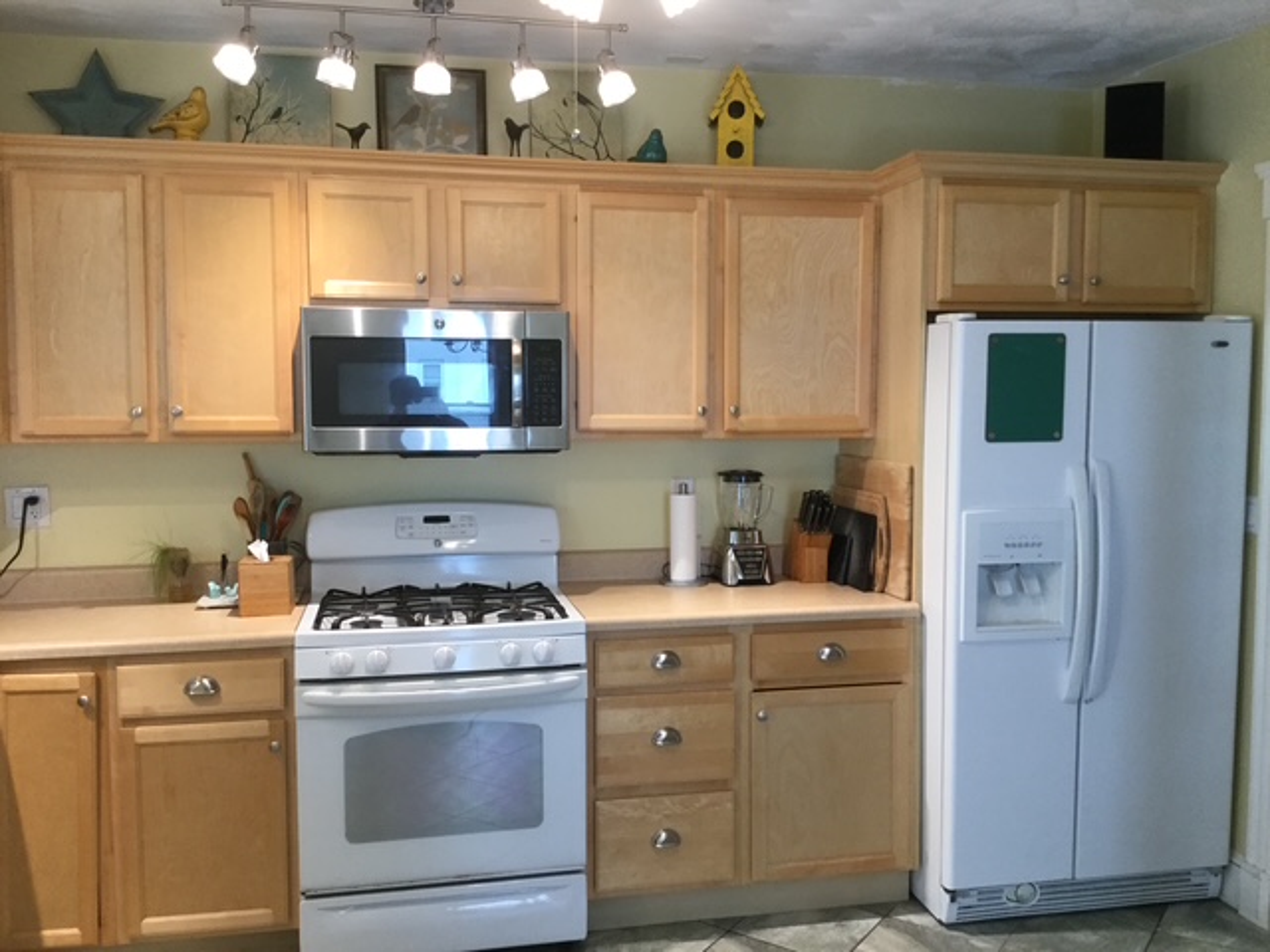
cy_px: 476
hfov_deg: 58.4
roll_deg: -1.0
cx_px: 635
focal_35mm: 31
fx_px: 1137
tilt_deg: -3.6
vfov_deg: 45.4
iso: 40
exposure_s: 1/30
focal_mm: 3.3
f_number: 2.4
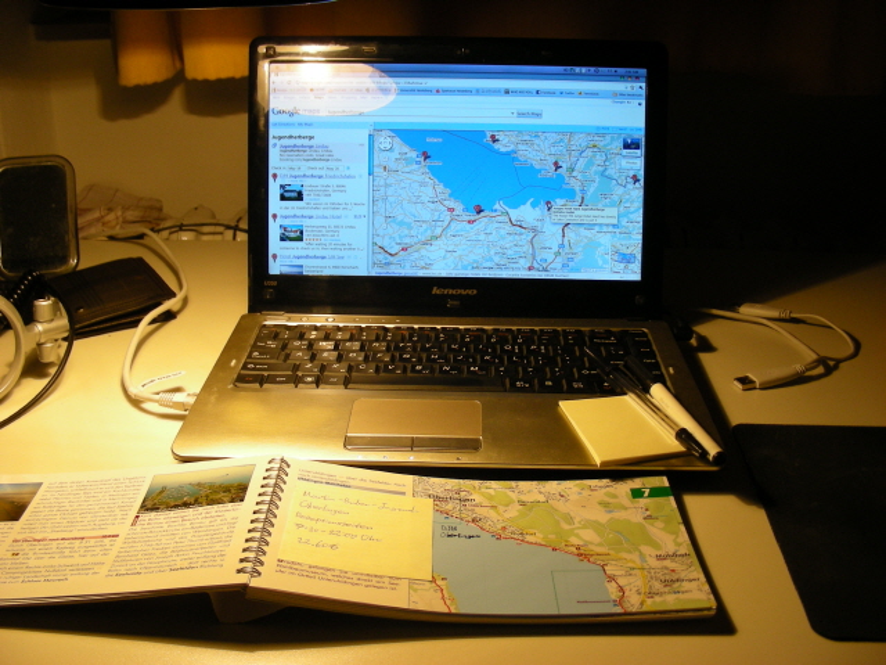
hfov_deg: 49.0
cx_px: 443
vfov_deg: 37.7
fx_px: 973
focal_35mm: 38
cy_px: 332
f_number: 3.5
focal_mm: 6.3
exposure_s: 1/30.5
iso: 92
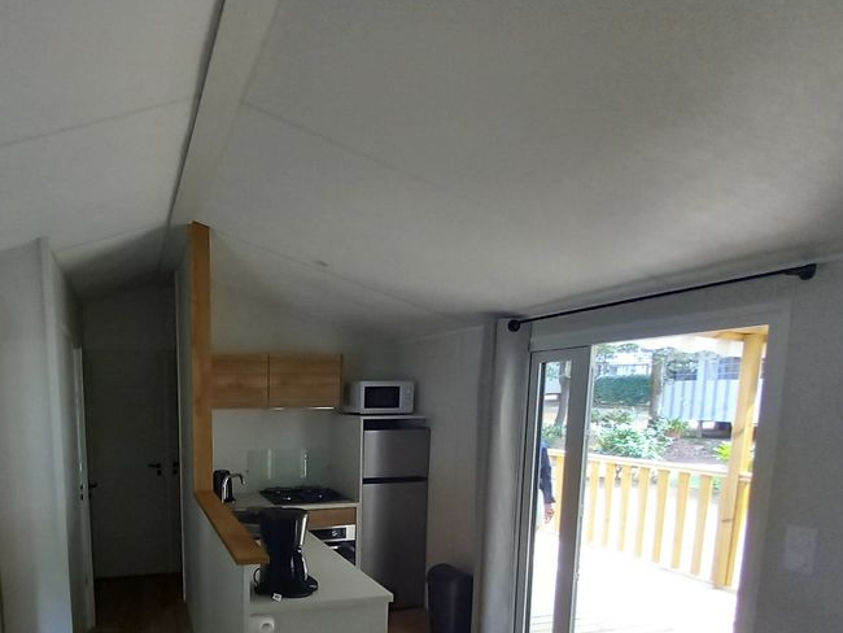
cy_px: 457
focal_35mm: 20
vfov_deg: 63.0
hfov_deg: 76.4
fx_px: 487
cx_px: 223
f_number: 2.2
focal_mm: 1.13
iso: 250
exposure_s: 1/50
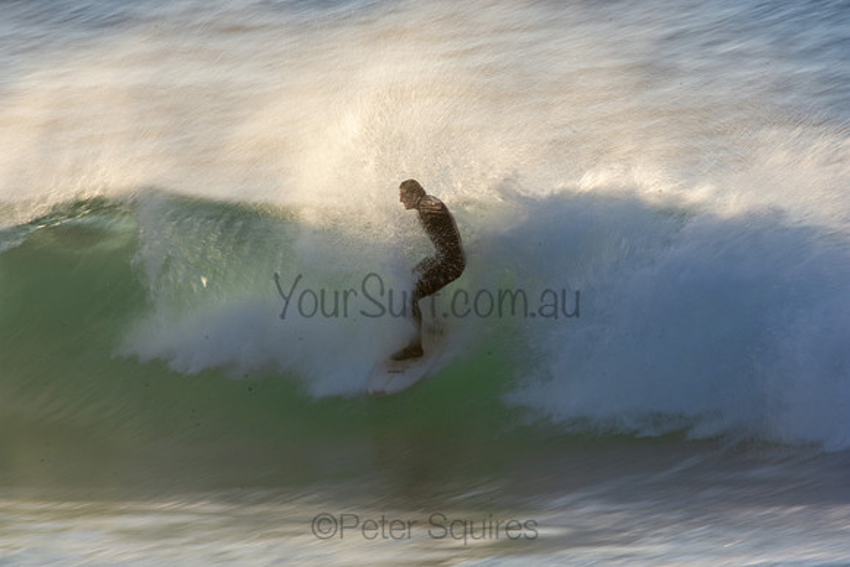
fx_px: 17712
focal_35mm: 750
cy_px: 284
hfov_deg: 2.7
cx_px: 425
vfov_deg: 1.8
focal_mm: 500
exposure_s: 1/25
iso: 100
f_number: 25
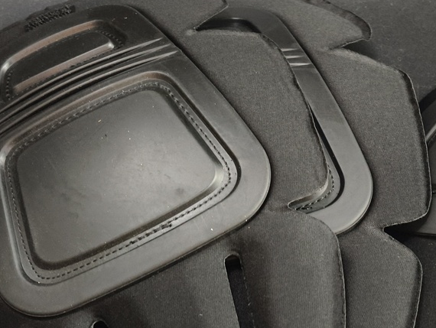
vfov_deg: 8.3
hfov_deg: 11.0
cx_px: 343
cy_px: 189
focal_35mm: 179
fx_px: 2257
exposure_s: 1/10
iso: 2826
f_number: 2.67
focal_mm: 22.48
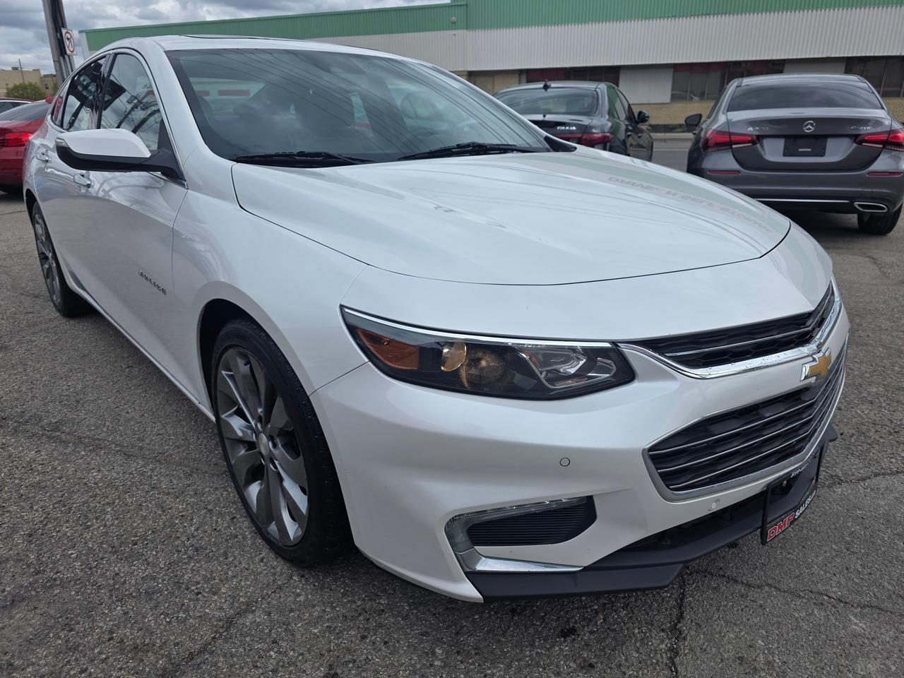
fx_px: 601
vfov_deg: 58.9
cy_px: 339
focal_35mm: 23
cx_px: 452
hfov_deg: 73.9
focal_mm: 6.3
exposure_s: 1/5958
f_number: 1.7
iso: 80
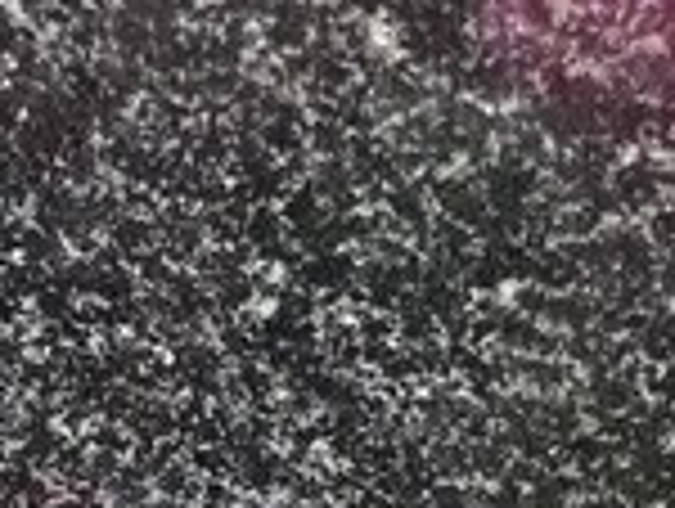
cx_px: -230
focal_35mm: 149
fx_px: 2910
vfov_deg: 9.3
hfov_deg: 12.8
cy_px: 1061
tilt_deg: -51.2
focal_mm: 3.99
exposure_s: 1/240
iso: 20
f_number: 1.8
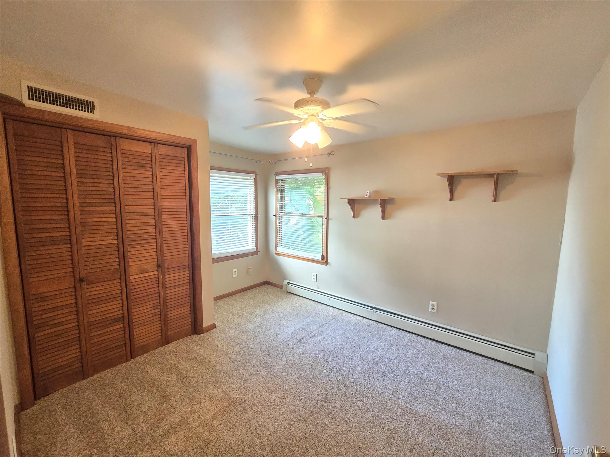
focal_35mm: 13
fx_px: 229
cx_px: 305
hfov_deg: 106.2
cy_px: 228
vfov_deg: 89.9
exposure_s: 1/60
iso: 640
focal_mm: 2.2
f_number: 2.2
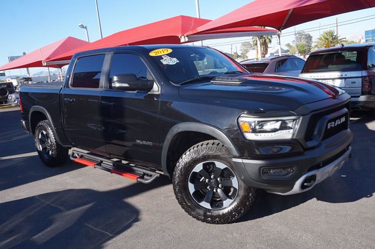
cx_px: 188
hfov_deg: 59.5
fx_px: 328
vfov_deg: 41.7
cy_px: 124
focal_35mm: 32
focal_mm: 21
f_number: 8
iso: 100
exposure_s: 1/100
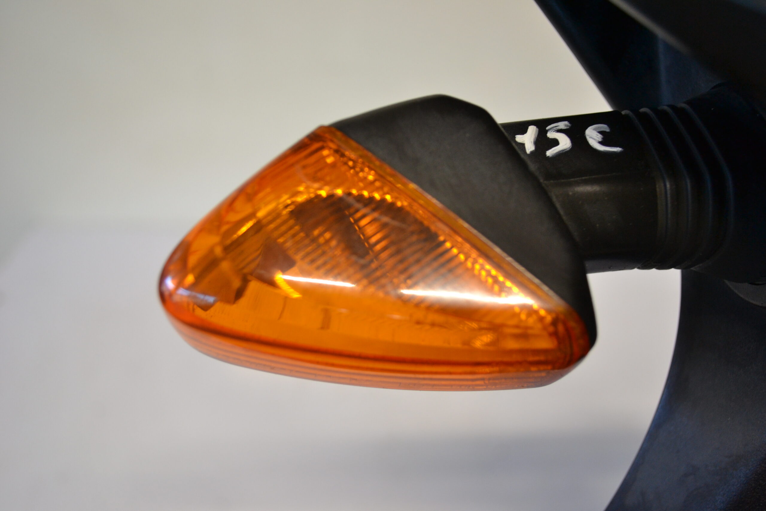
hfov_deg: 57.2
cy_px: 256
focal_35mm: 33
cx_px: 383
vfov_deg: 40.0
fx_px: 702
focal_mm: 22
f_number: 4
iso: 640
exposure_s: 1/60
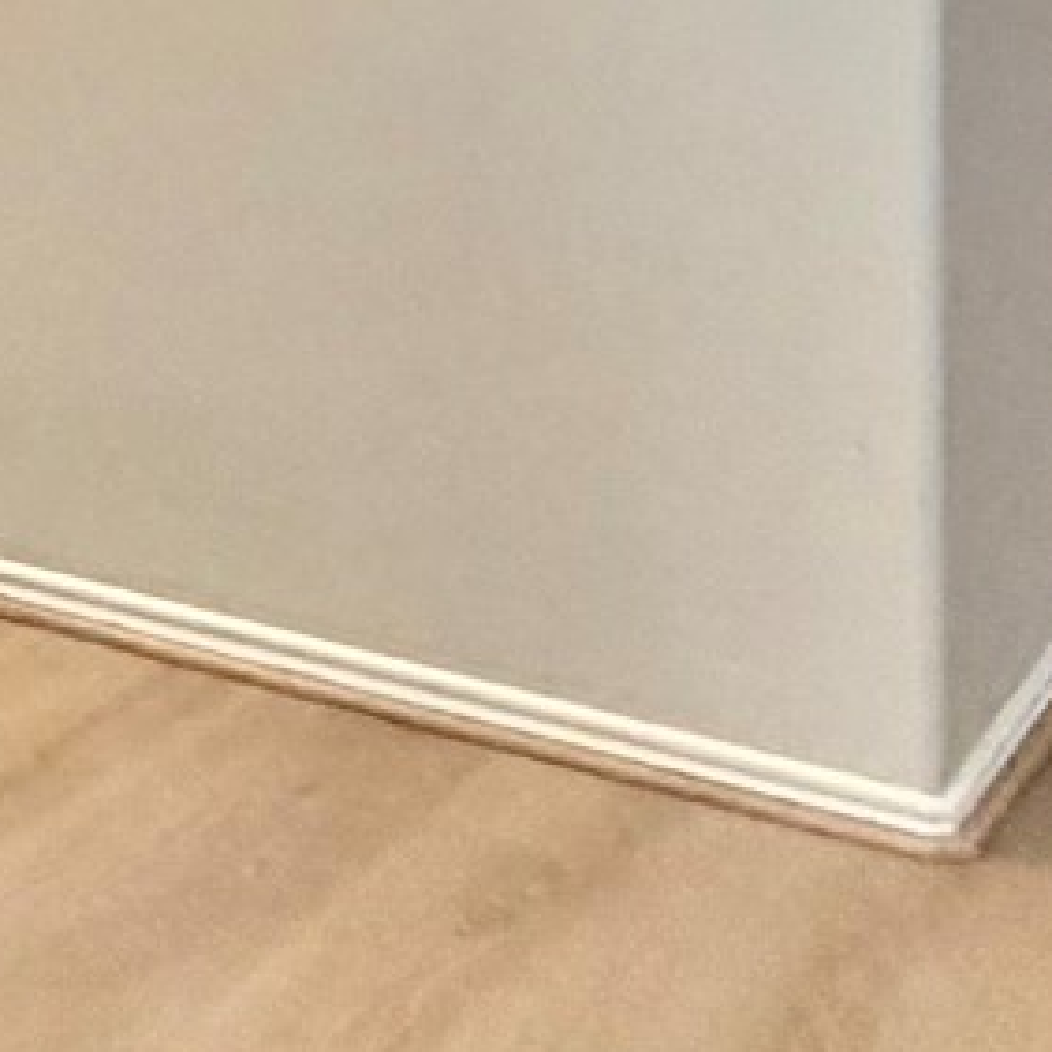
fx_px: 3094
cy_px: -485
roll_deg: +1.3
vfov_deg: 17.5
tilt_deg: -1.5
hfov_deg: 16.8
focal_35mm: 90
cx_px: -683
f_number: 2.2
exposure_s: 1/60
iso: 320
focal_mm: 2.22
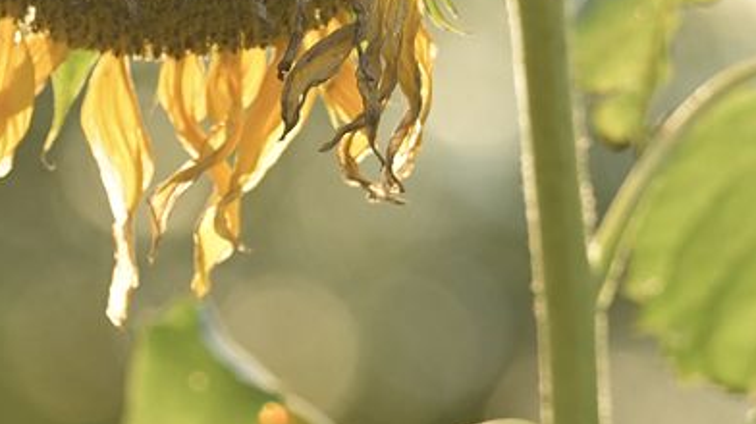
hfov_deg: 3.4
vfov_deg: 1.9
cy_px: 22
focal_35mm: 642
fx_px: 12863
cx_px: 50
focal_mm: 300
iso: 2500
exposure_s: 1/1600
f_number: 6.3
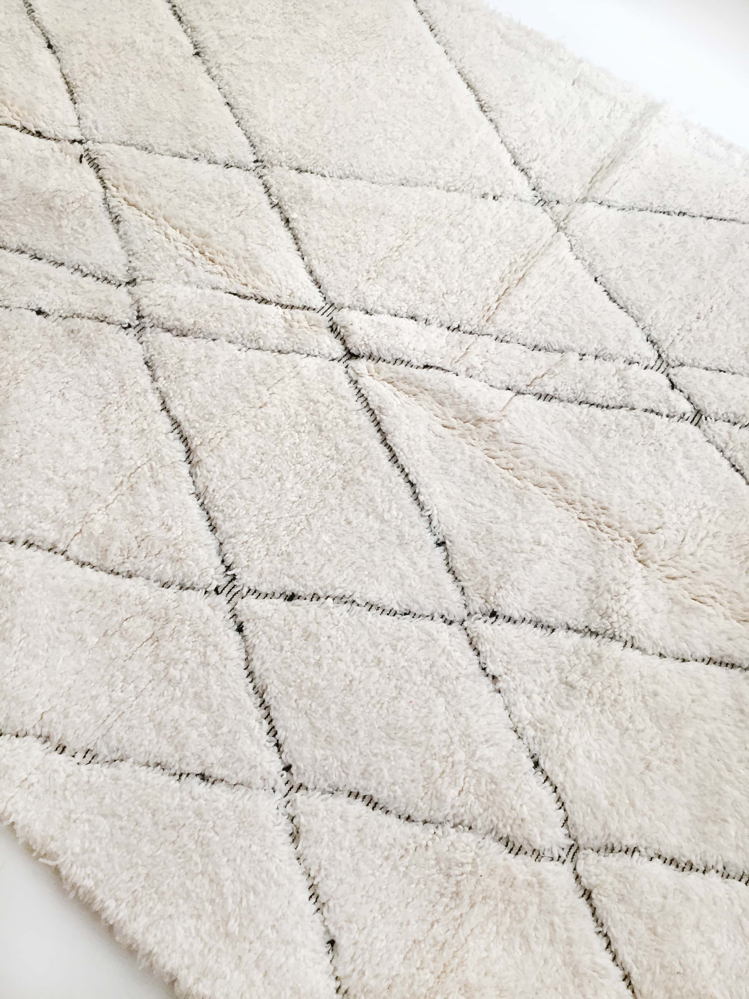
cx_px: 374
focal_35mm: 29
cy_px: 500
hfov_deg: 48.2
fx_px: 837
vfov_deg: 61.7
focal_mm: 4.15
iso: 100
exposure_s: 1/33
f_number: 2.2
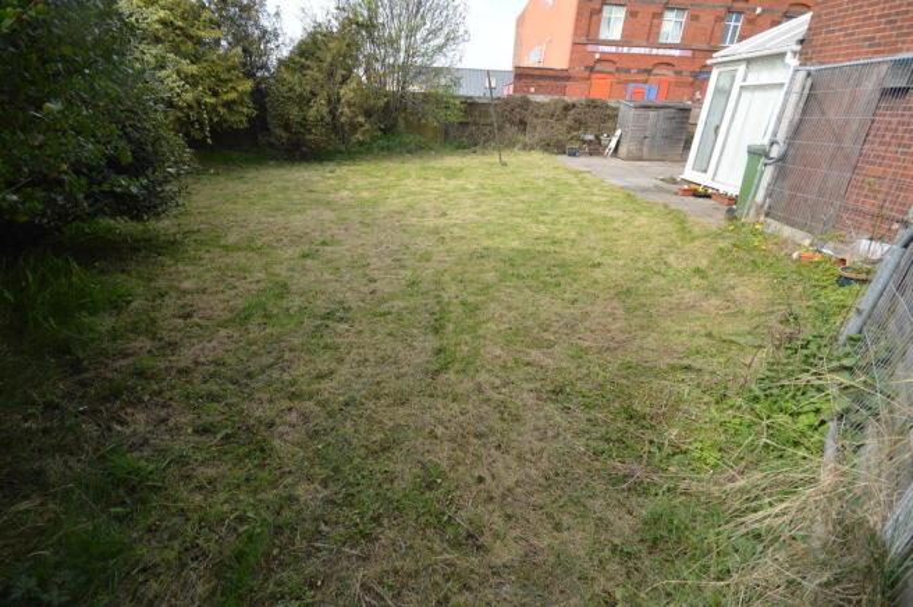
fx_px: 380
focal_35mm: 15
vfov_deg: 77.2
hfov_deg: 100.4
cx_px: 456
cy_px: 304
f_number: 8
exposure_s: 1/125
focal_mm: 10
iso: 125
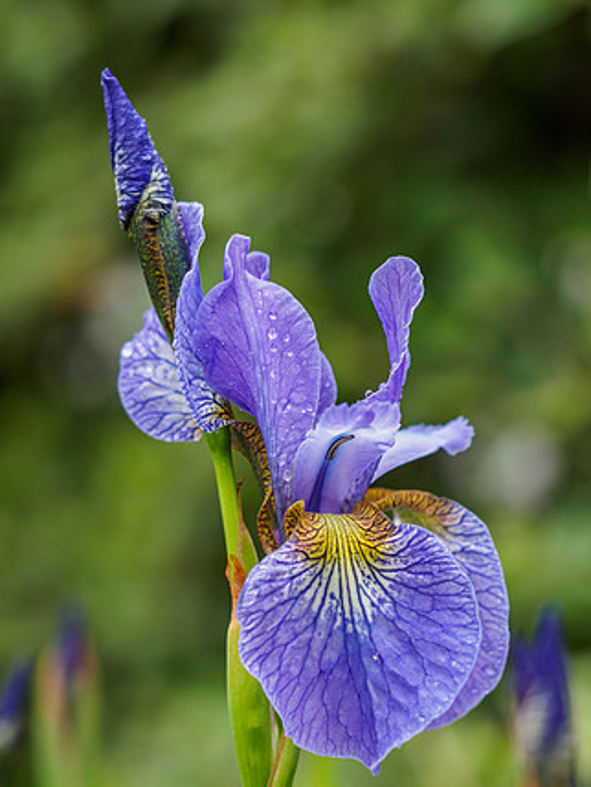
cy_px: 393
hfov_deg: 8.8
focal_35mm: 168
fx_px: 3822
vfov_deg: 11.8
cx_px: 301
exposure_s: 1/500
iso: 200
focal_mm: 60
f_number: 2.8
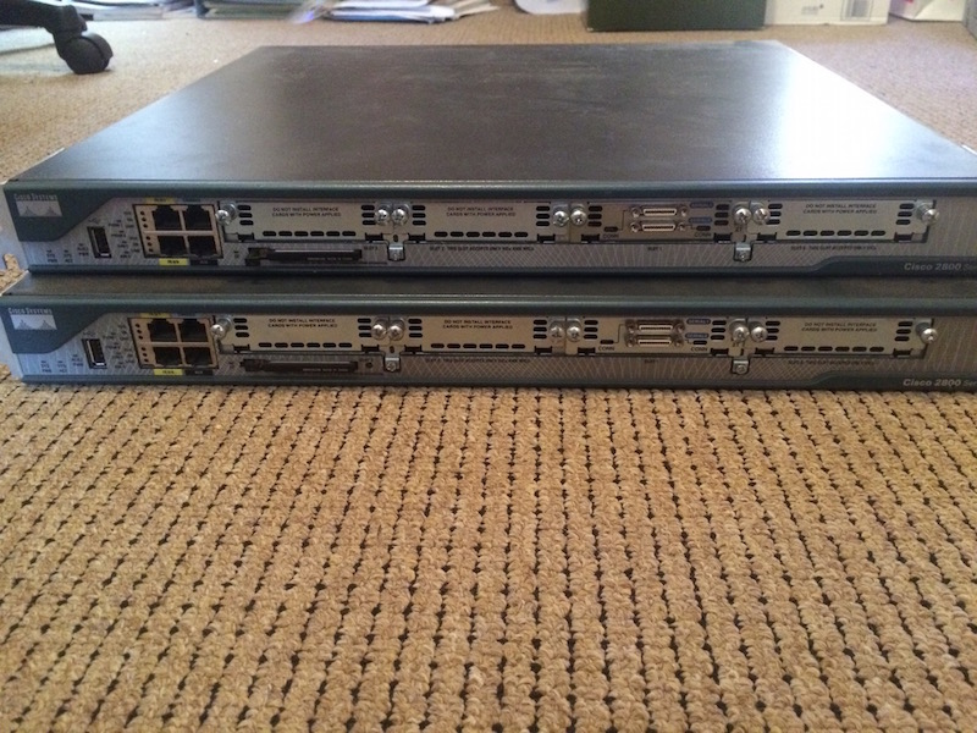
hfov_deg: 61.7
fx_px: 818
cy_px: 366
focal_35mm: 29
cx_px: 488
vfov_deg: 48.2
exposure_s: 1/15
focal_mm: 4.15
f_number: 2.2
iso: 500
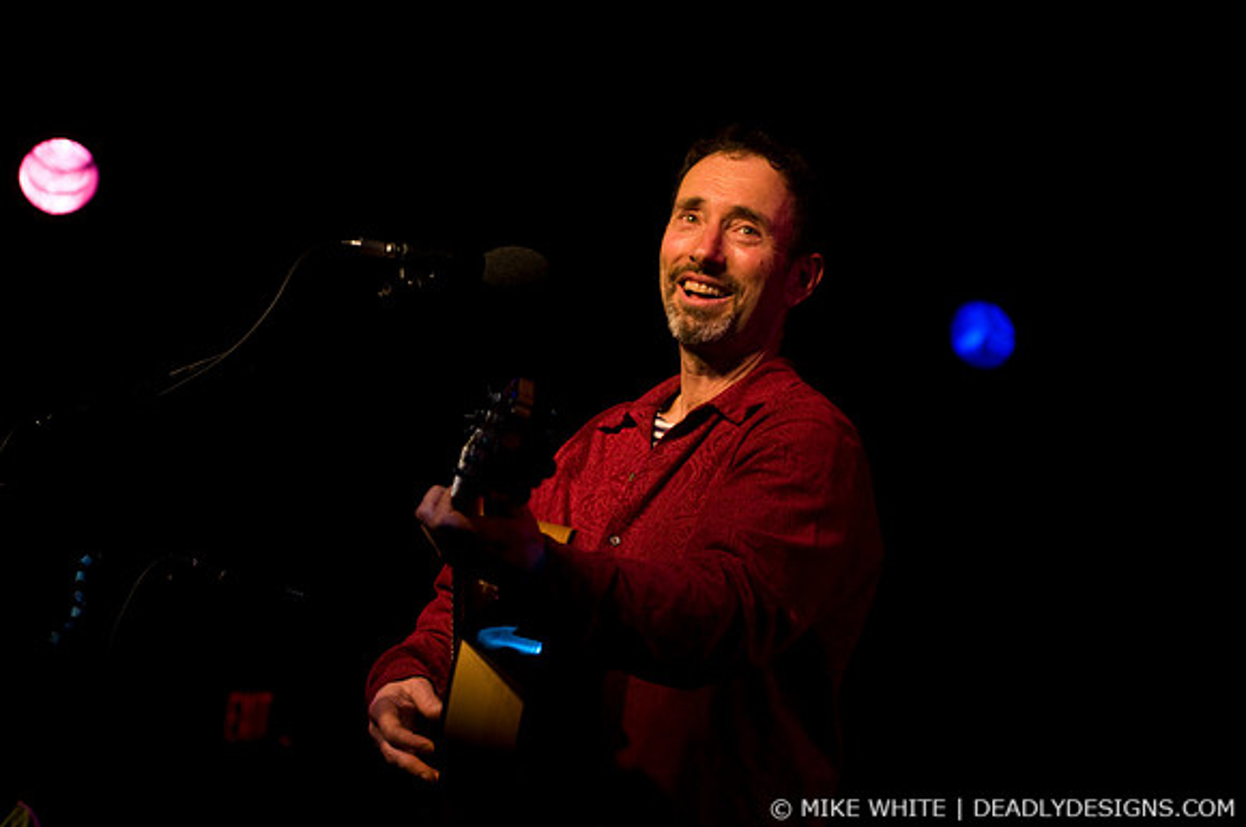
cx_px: 623
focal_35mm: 93
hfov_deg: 21.9
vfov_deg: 14.7
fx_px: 3214
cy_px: 414
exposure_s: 1/160
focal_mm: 62
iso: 800
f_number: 2.8
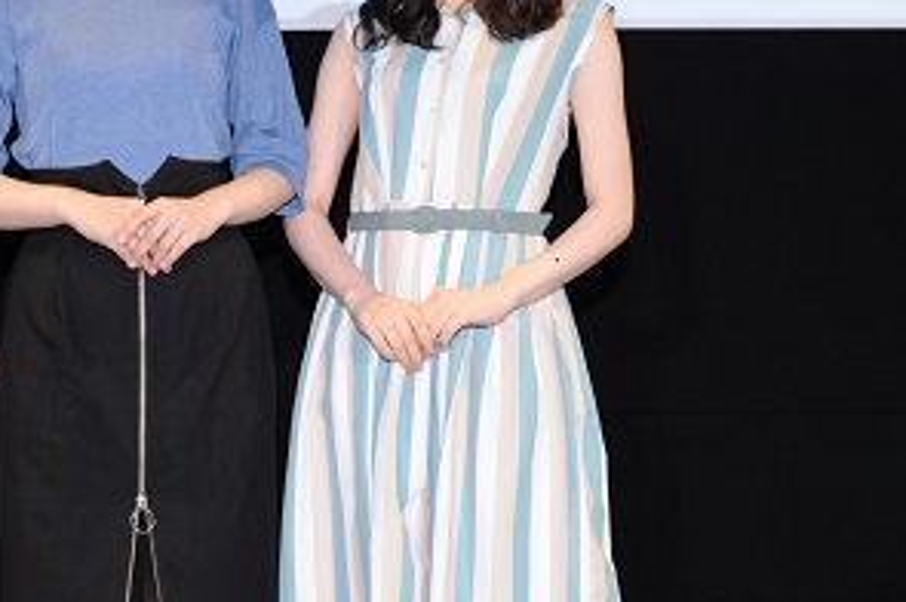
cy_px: 322
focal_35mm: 84
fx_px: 2112
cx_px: 135
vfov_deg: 16.2
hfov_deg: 23.7
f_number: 5.6
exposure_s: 1/60
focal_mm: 31
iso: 2000
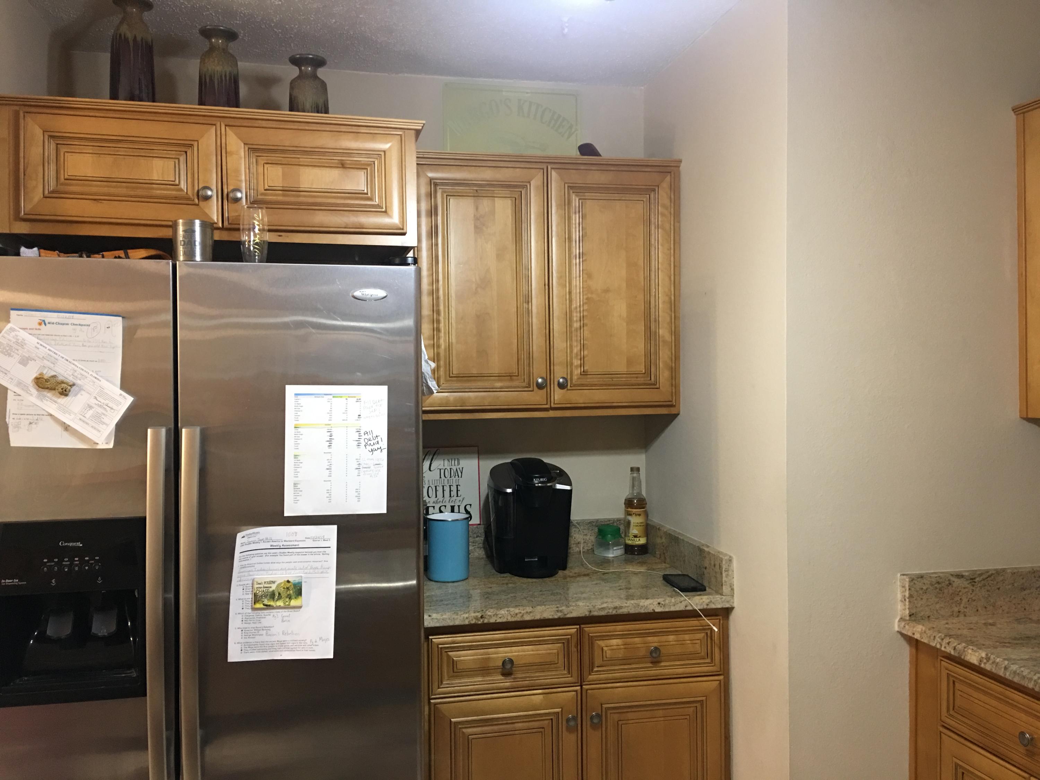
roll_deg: +0.5
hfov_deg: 61.7
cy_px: 390
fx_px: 871
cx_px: 520
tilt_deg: -0.3
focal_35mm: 29
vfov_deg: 48.2
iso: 80
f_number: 2.2
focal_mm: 4.15
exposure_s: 1/15
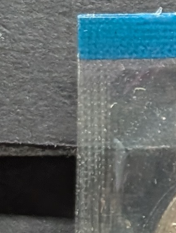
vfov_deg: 5.5
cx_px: 648
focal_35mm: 362
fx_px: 2447
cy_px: 84
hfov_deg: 3.9
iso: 146
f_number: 1.68
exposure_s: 1/73.4
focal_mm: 6.9
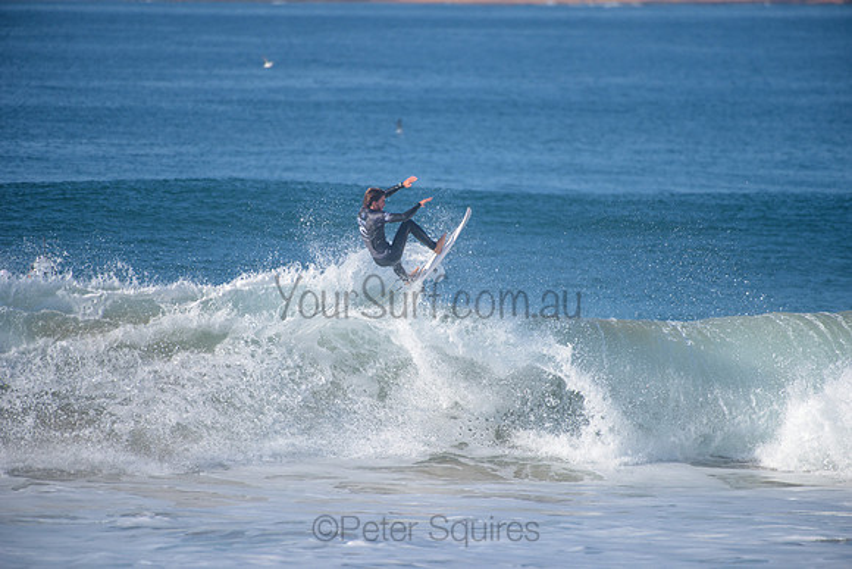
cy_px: 284
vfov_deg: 2.8
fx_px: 11836
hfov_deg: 4.1
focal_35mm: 500
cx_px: 426
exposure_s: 1/2000
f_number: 5.6
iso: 220
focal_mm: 500
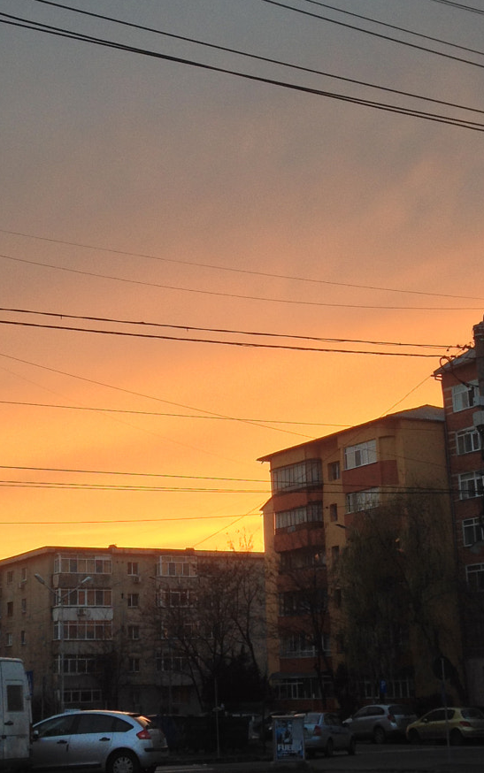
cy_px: 337
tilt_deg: +15.5
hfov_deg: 20.3
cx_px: 211
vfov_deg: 31.9
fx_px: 1349
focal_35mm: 64
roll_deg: -0.1
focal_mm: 4.12
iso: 50
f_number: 2.4
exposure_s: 1/120
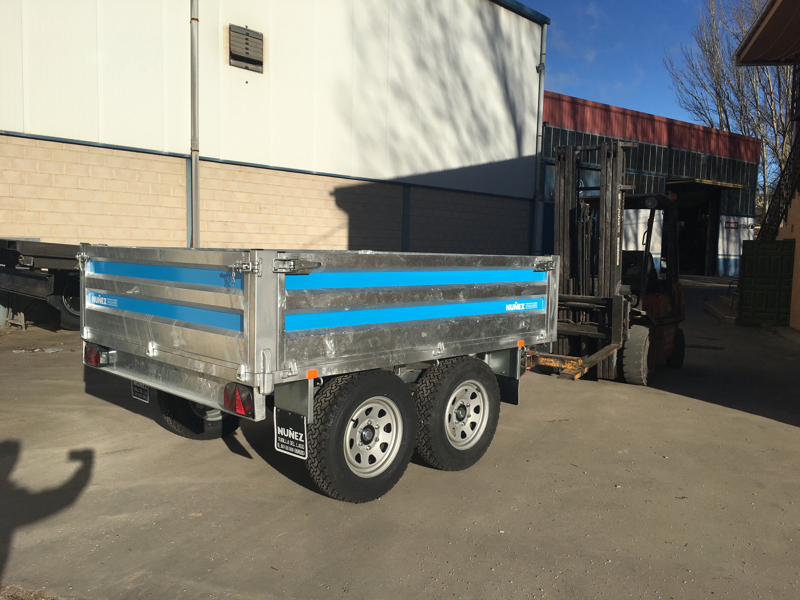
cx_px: 400
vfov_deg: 48.2
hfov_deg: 61.7
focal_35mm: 29
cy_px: 300
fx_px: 670
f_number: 2.2
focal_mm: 4.15
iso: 25
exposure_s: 1/3497
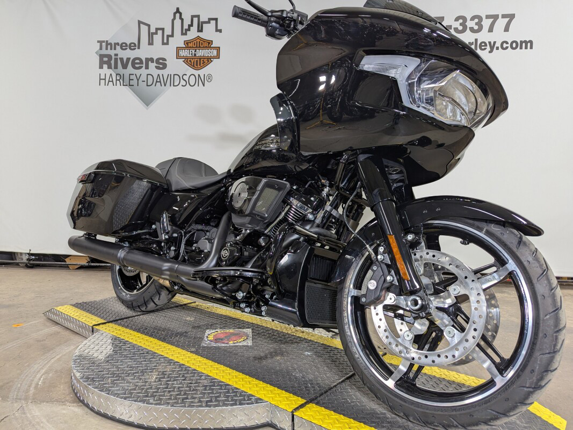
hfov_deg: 71.6
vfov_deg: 56.8
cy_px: 215
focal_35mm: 24
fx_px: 397
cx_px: 286
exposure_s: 1/30
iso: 45
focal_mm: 6.81
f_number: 1.85
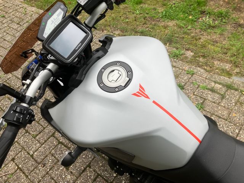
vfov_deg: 49.7
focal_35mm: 28
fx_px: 197
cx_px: 122
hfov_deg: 63.4
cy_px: 92
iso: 32
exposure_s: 1/337
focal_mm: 3.99
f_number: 1.8
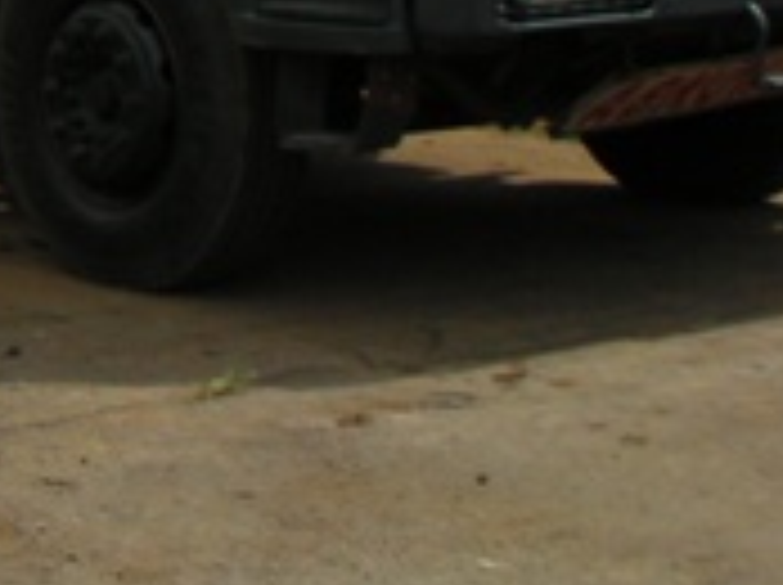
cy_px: -486
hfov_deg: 13.5
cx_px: -274
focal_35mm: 140
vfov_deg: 10.0
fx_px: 3162
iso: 50
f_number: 4.5
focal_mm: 6.3
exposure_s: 1/324
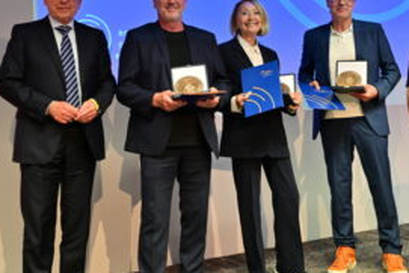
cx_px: 222
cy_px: 66
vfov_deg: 27.7
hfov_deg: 41.1
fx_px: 546
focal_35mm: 48
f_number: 2.8
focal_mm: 31
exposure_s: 1/125
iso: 1600
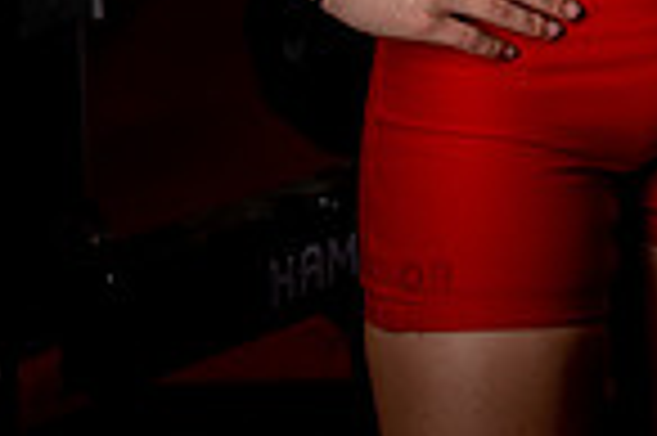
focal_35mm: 154
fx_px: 2807
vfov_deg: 8.3
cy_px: -553
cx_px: 522
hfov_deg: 13.3
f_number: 4
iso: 200
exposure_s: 1/250
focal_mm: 50
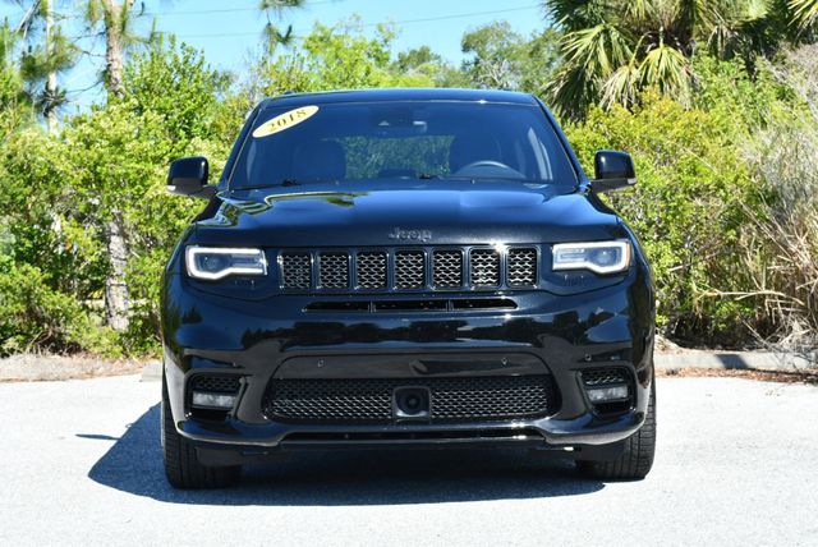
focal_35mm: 80
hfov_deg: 25.3
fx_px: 1819
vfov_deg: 17.1
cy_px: 274
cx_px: 409
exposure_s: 1/250
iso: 200
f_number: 8
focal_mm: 40
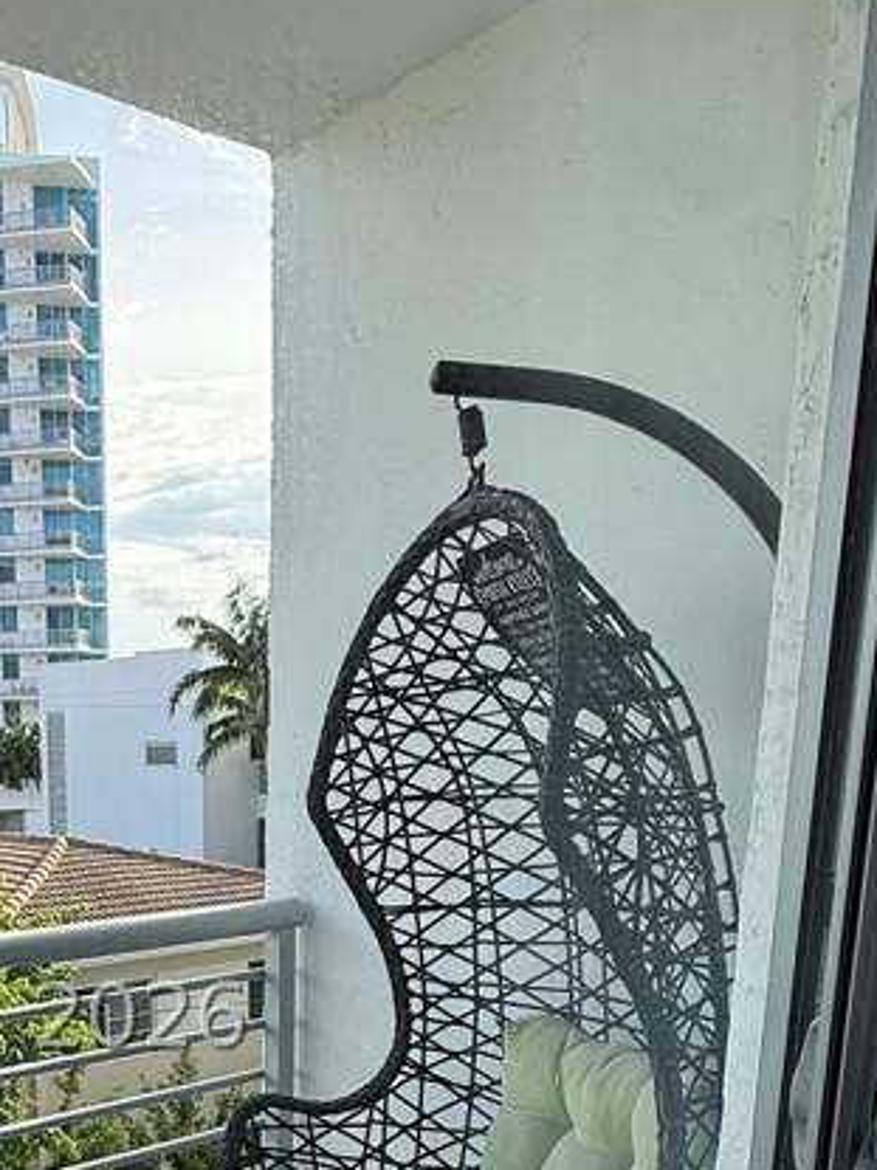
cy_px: 1015
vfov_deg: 47.1
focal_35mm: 36
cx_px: 135
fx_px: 1217
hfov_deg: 37.7
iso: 64
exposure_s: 1/540
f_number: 2.2
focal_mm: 2.22
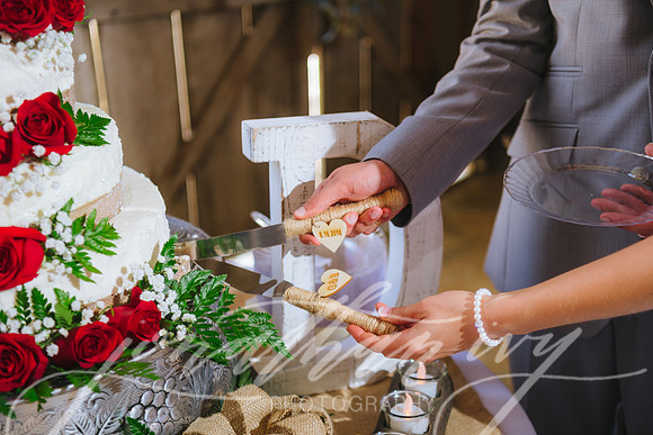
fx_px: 943
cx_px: 326
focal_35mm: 52
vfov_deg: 26.0
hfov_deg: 38.2
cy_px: 218
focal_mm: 52
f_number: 2.8
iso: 250
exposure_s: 1/160
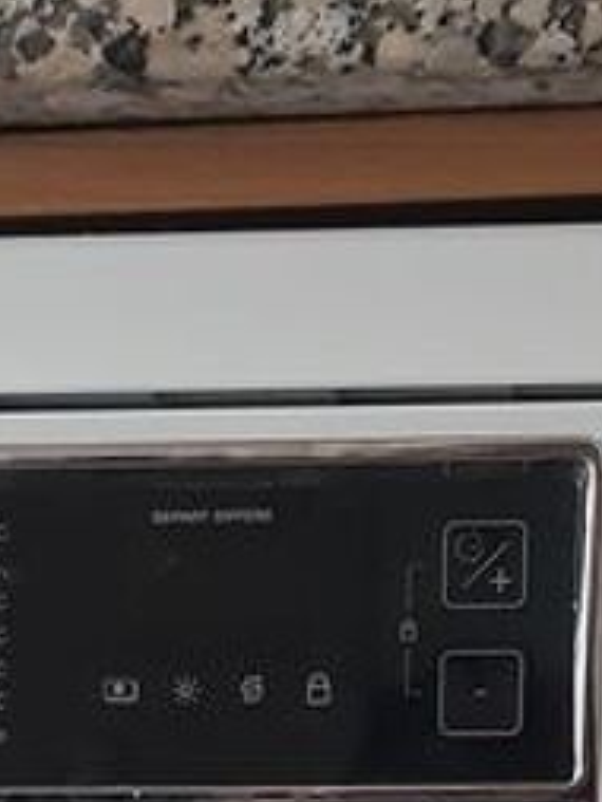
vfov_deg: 12.7
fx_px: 3174
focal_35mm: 137
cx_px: 79
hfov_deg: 10.8
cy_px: 1580
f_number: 1.7
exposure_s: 1/50
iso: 250
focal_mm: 3.92
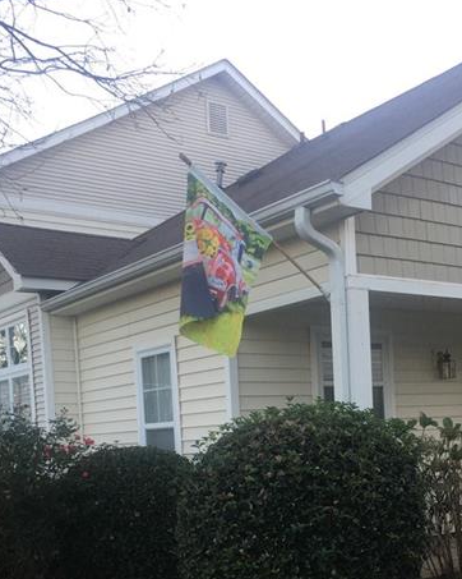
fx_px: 821
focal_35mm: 48
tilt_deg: -1.2
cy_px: 465
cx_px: 320
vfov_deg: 37.4
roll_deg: +2.1
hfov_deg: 31.1
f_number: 2.2
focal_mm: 4.15
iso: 32
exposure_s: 1/120
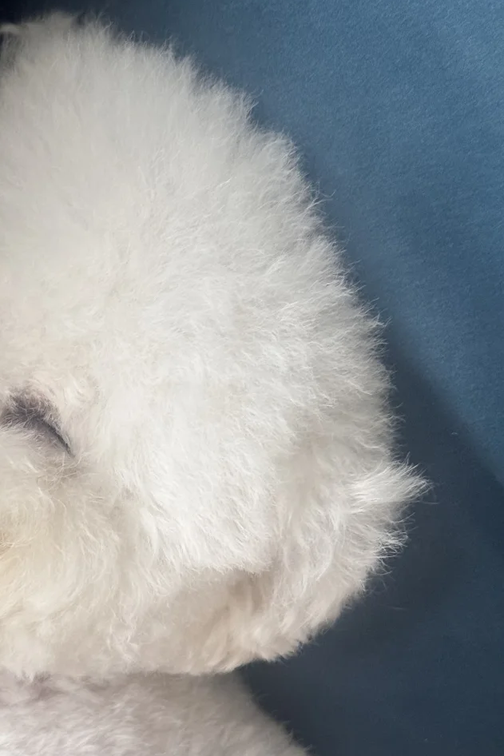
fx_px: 1595
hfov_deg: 17.8
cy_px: 482
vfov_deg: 26.5
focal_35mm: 76
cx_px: 86
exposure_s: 1/60
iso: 160
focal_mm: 6.76
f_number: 1.78
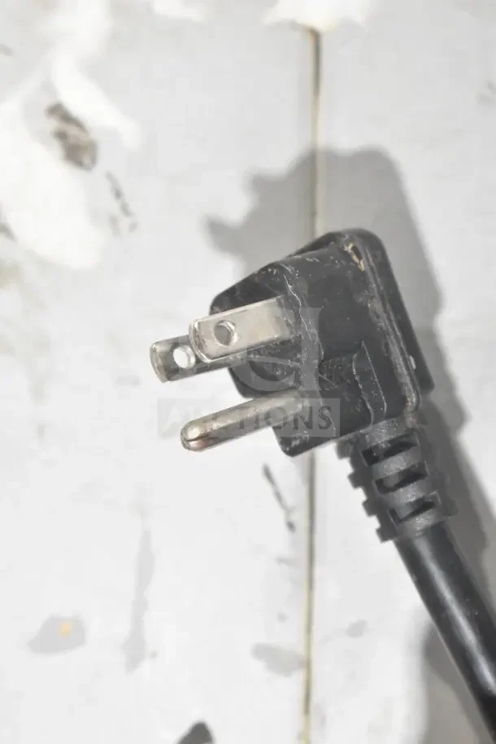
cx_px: 248
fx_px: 1704
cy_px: 372
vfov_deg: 24.6
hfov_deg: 16.6
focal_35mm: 82
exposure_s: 1/100
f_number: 5.6
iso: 3600
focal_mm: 55
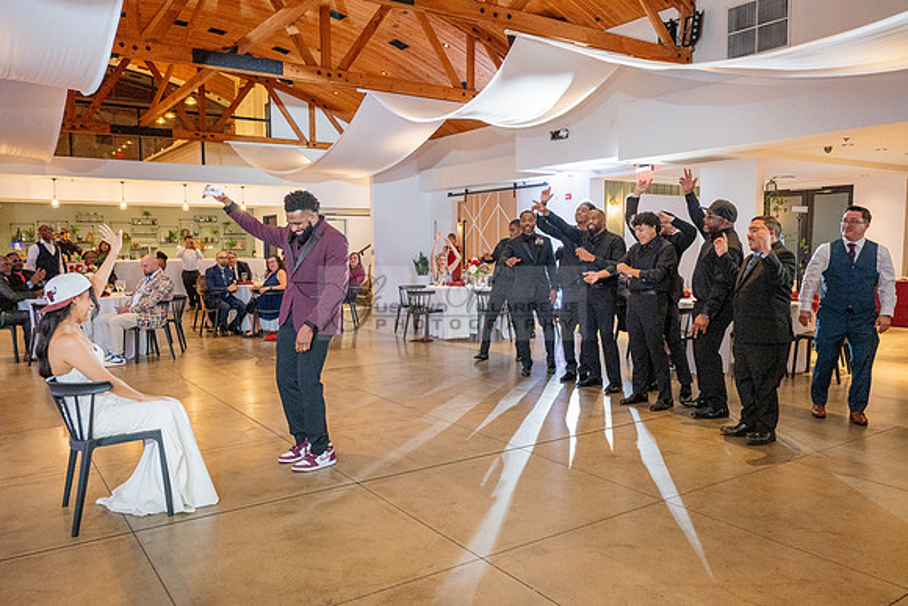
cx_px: 454
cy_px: 303
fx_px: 706
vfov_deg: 46.4
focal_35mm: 28
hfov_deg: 65.5
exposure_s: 1/200
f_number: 4
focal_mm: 28
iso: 3200
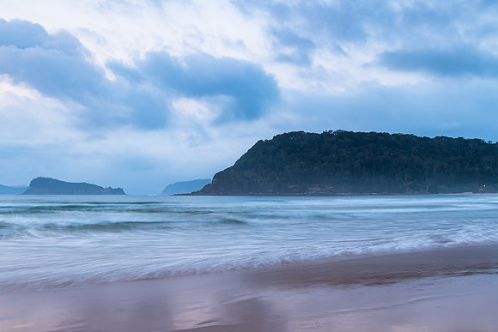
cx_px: 249
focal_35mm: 39
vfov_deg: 34.0
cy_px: 166
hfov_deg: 49.2
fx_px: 544
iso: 200
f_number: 8
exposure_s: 3
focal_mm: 38
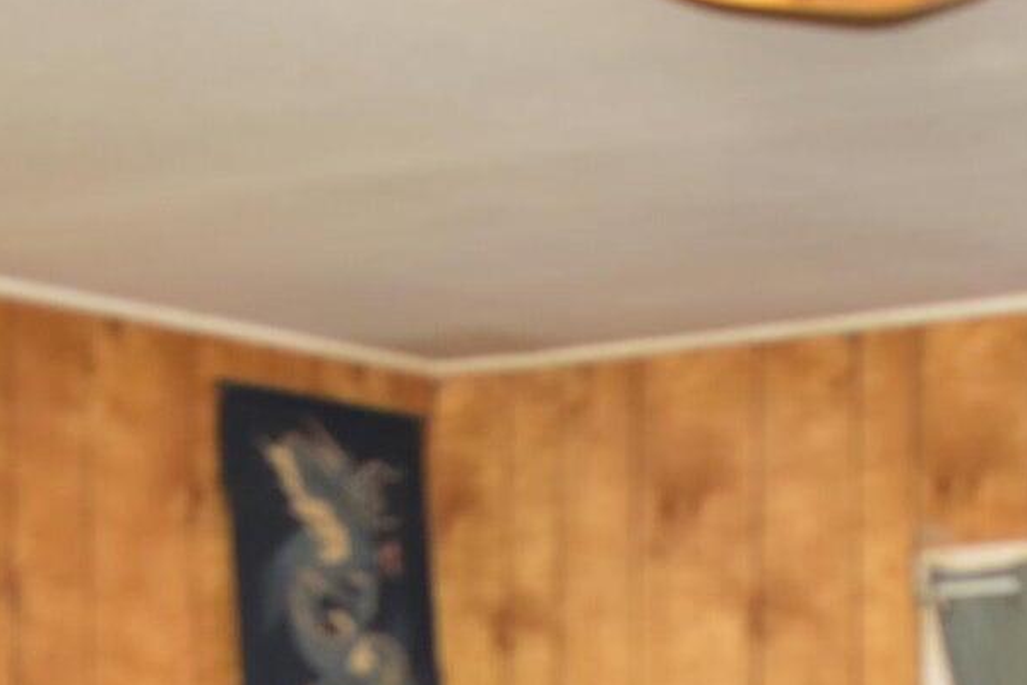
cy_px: 1254
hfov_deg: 18.9
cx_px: 515
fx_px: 3081
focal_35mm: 108
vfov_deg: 11.7
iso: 400
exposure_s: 1/160
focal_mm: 18
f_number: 3.5
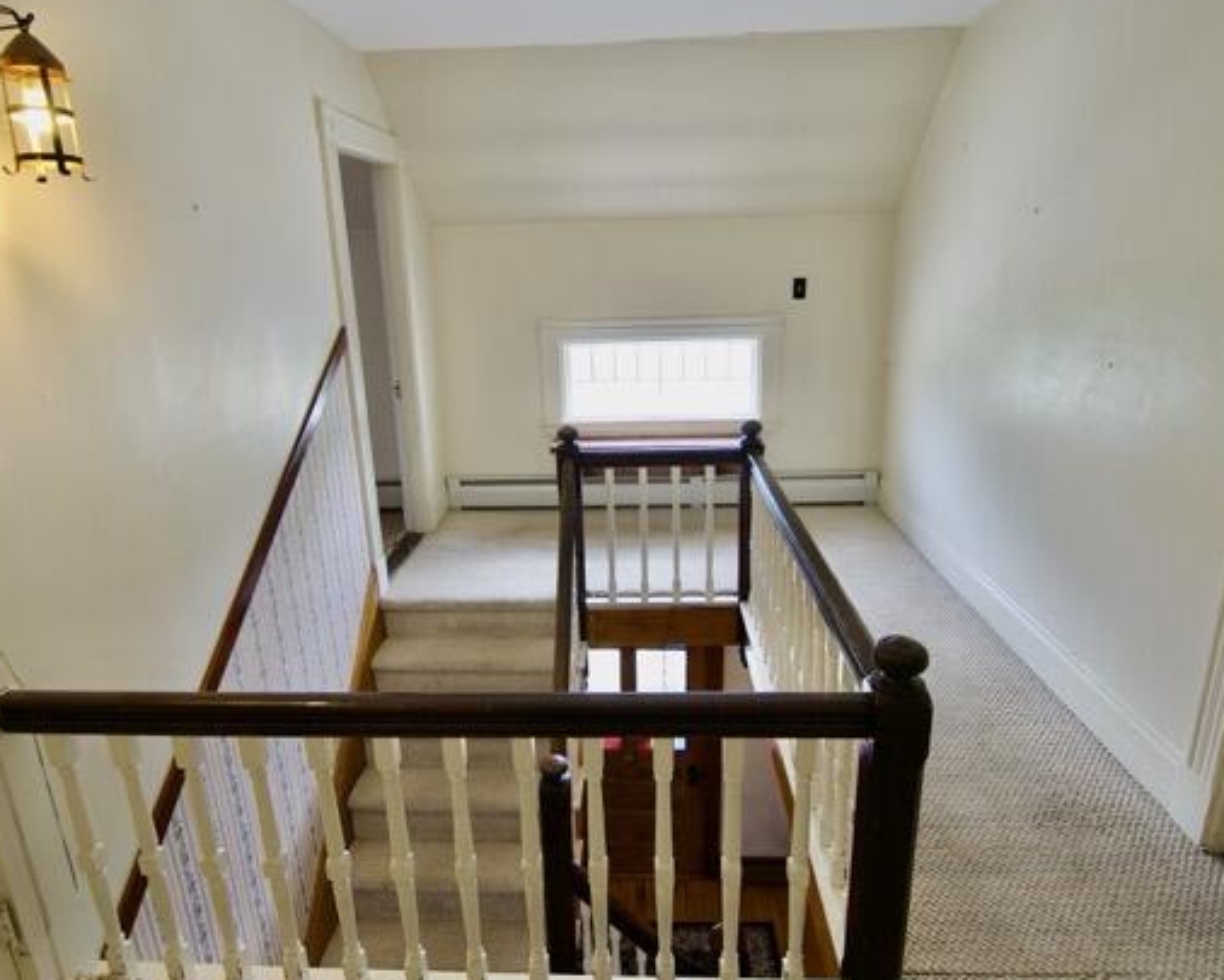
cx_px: 593
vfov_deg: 69.2
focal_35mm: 20
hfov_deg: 81.5
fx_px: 710
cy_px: 486
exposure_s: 1/30
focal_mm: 11
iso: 200
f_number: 2.8
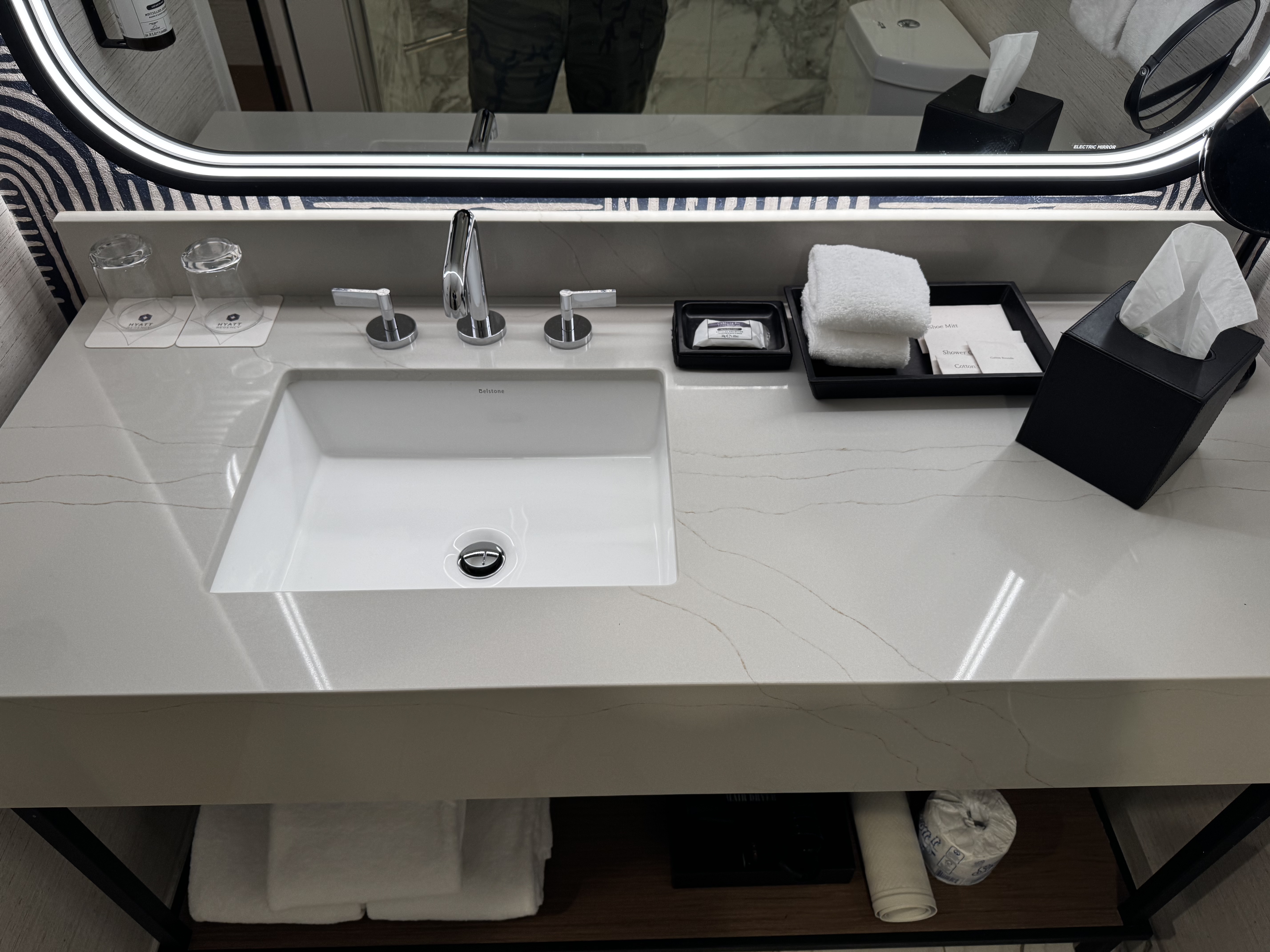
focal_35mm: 24
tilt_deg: -46.1
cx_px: 635
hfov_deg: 71.6
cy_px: 476
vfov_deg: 56.8
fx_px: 881
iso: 125
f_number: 1.78
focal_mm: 6.76
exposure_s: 1/120
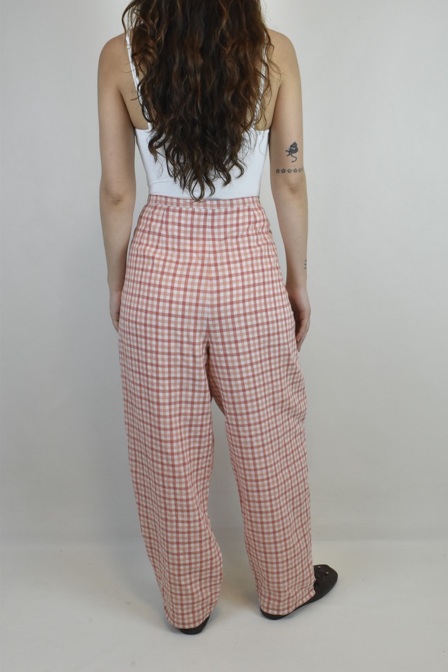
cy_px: 336
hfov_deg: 34.2
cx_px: 224
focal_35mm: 39
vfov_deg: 49.6
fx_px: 728
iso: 1600
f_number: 18
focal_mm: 26
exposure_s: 1/50
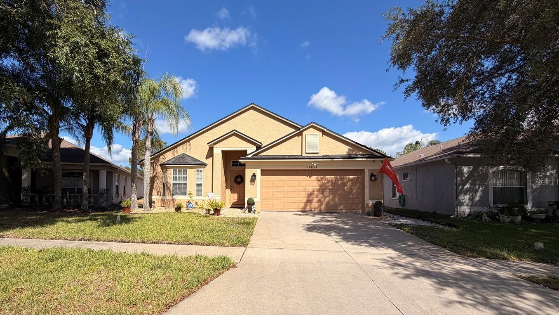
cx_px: 243
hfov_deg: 92.2
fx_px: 267
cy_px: 181
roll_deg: -0.8
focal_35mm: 18
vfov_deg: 60.7
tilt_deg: +2.0
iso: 20
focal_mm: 2.22
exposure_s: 1/1068
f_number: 2.2
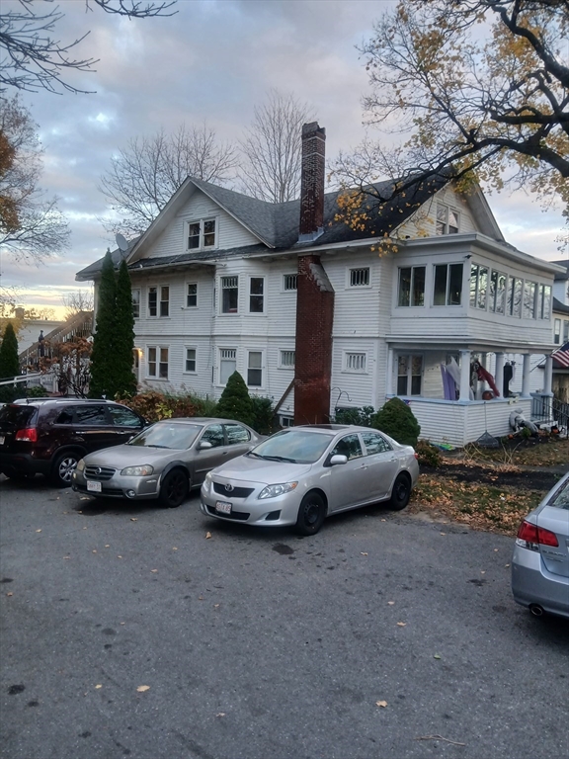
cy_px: 380
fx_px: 570
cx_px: 284
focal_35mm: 26
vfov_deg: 67.3
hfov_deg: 53.1
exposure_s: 1/60
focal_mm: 3.98
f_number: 1.8
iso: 100
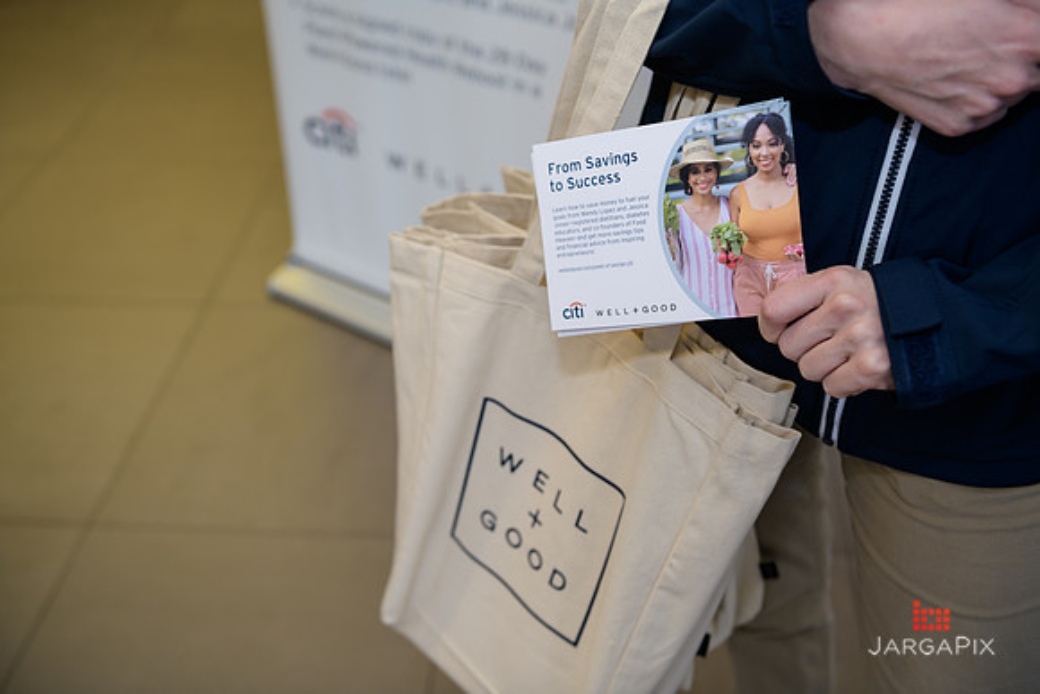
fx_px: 1098
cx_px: 520
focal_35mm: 38
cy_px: 347
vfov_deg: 35.1
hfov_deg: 50.7
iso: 400
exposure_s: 1/125
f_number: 3.2
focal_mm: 38
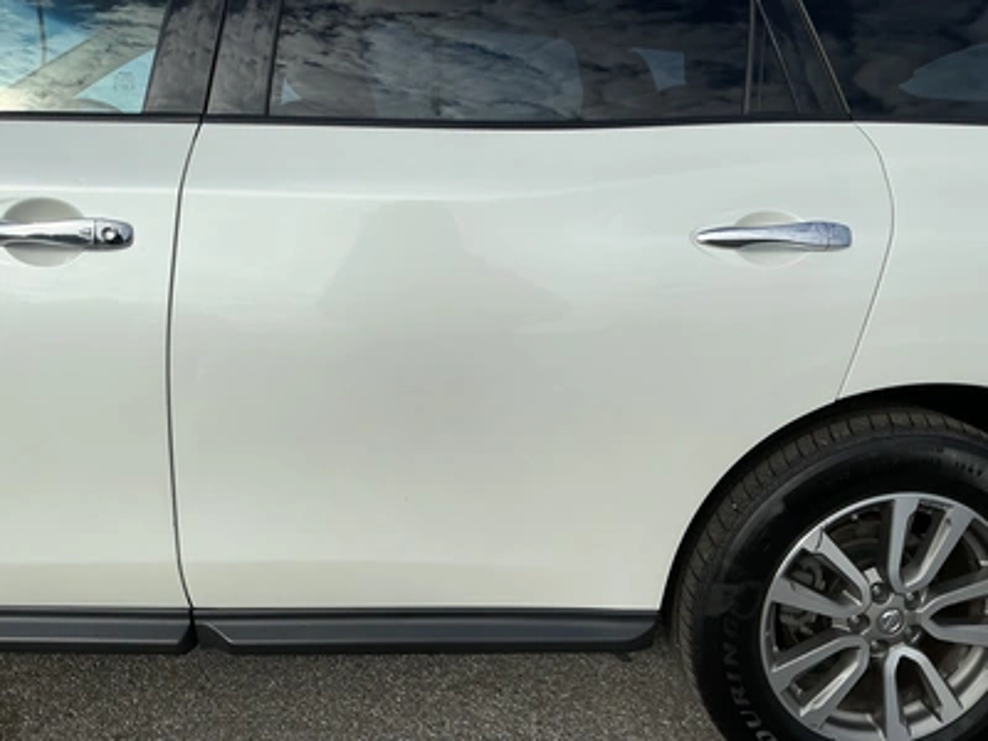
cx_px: 494
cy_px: 370
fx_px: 799
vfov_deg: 49.7
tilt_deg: -11.5
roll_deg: -3.9
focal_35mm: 28
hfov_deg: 63.4
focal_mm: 3
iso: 25
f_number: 1.8
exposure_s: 1/3322
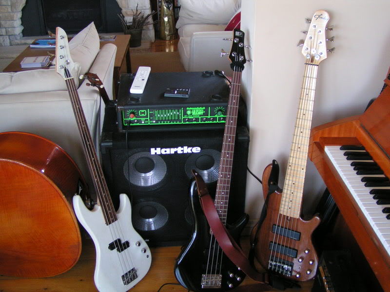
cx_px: 195
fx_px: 428
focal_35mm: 38
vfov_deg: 37.7
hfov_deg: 49.0
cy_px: 146
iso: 200
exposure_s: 1/30
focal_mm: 5.8
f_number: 2.8
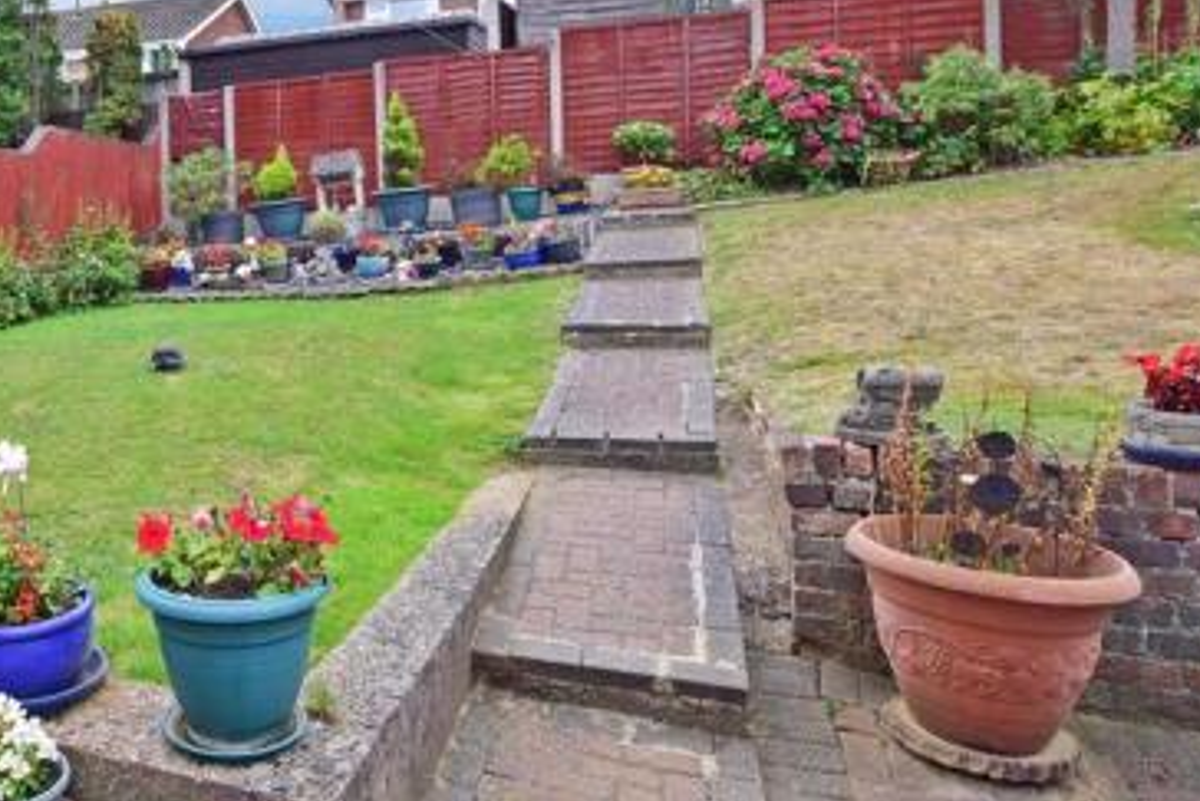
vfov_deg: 47.1
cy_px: 259
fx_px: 900
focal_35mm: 27
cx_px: 214
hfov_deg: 61.0
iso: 400
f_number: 8
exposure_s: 1/125
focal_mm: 10
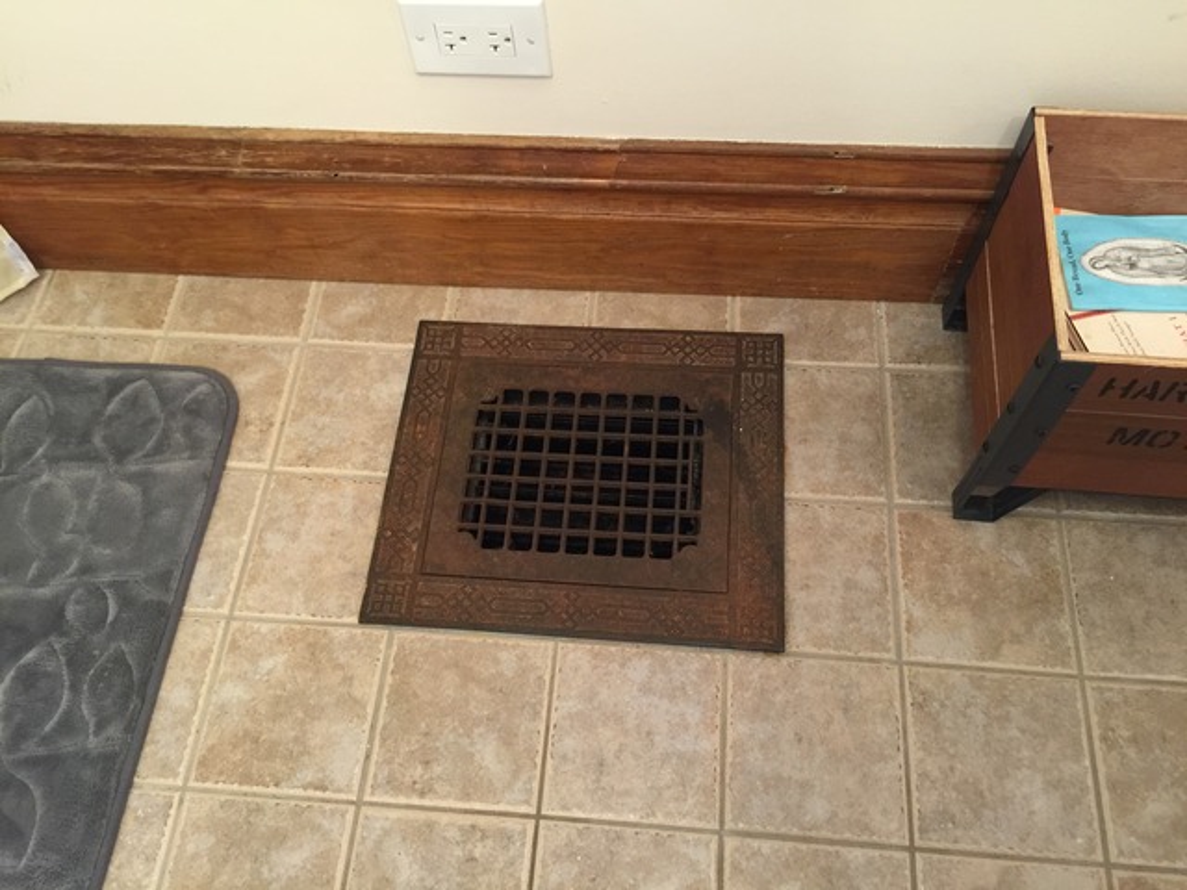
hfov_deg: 61.7
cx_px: 594
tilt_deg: -60.4
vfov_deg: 48.2
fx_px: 994
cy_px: 445
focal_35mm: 29
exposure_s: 1/15
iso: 100
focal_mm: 4.15
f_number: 2.2
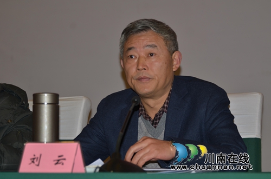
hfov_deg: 17.5
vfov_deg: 11.7
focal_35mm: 117
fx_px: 879
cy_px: 90
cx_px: 136
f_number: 5
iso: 100
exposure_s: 1/60
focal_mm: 78
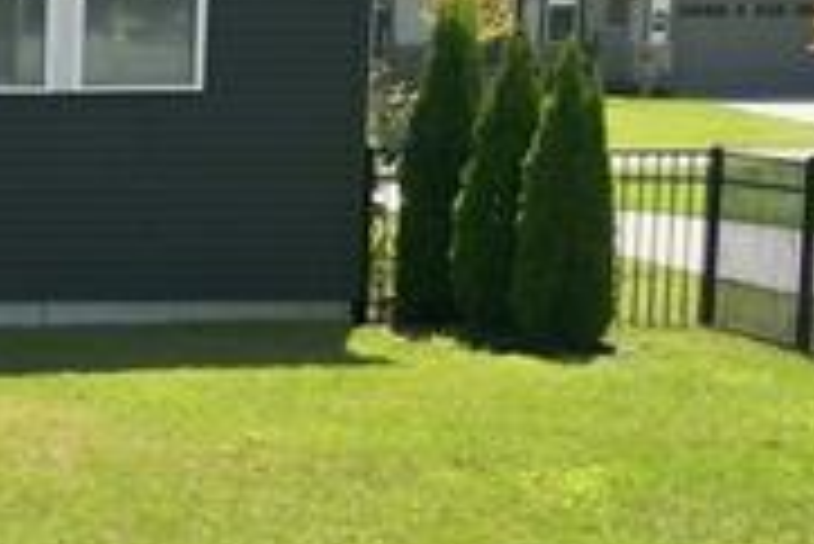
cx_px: -805
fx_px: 3191
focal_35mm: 141
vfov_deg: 9.7
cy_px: 472
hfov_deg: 12.7
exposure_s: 1/4000
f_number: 1.7
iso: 140
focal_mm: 6.7
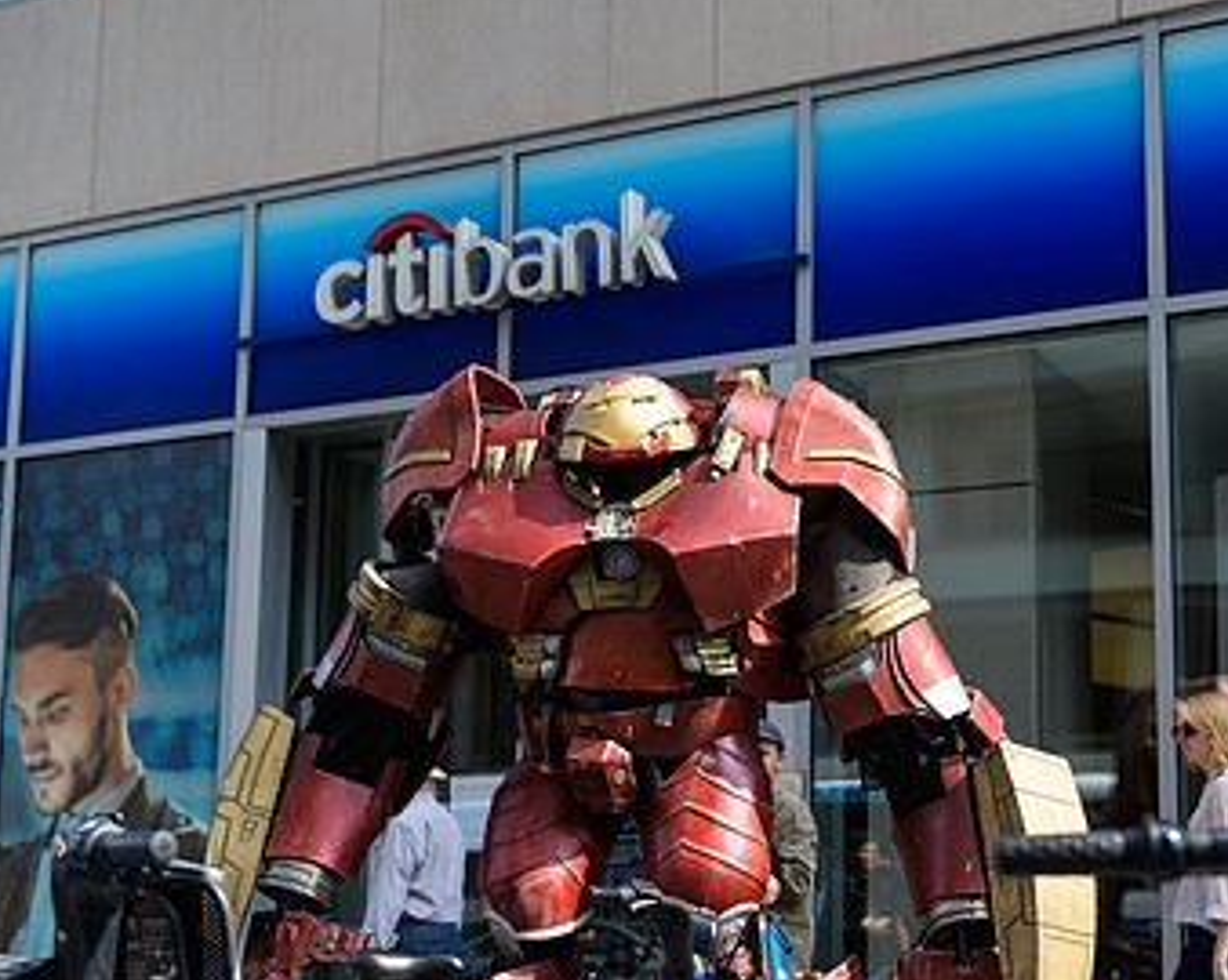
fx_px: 2107
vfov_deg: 26.1
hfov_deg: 32.5
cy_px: 615
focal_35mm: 58
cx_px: 672
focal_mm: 36
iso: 200
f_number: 3.2
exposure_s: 1/1250
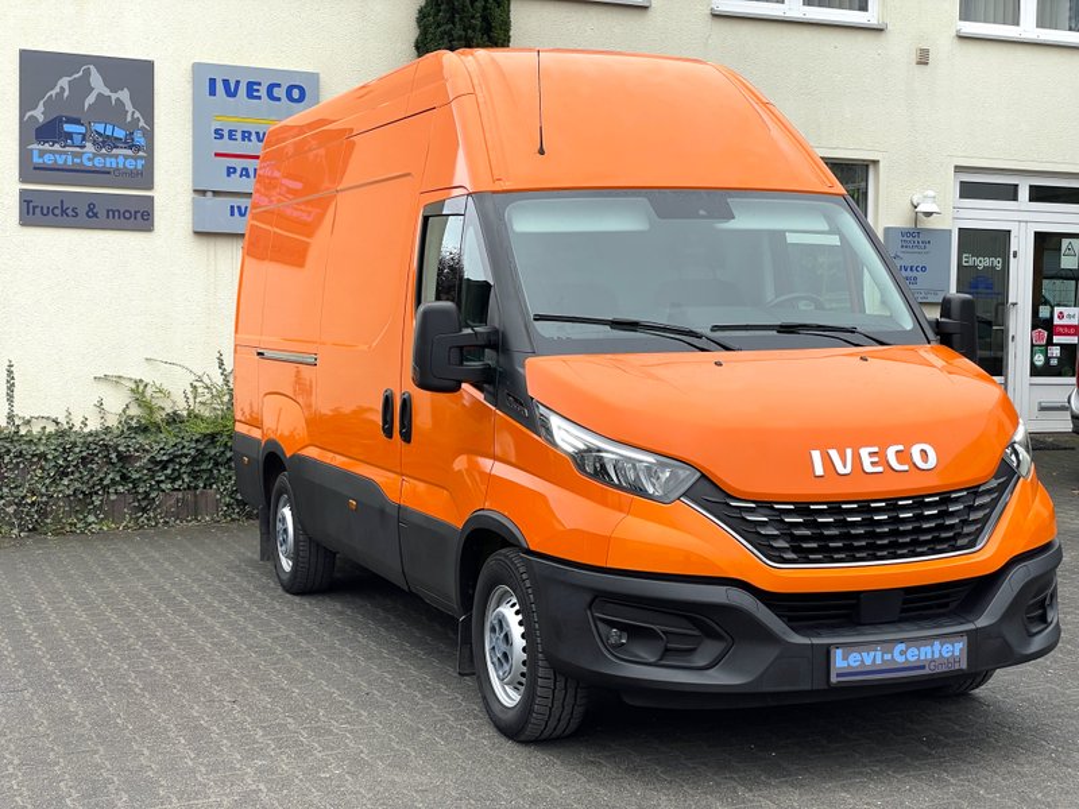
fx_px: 1621
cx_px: 540
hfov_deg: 36.8
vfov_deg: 28.0
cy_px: 404
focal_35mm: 52
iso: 25
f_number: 2
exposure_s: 1/191
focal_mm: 6
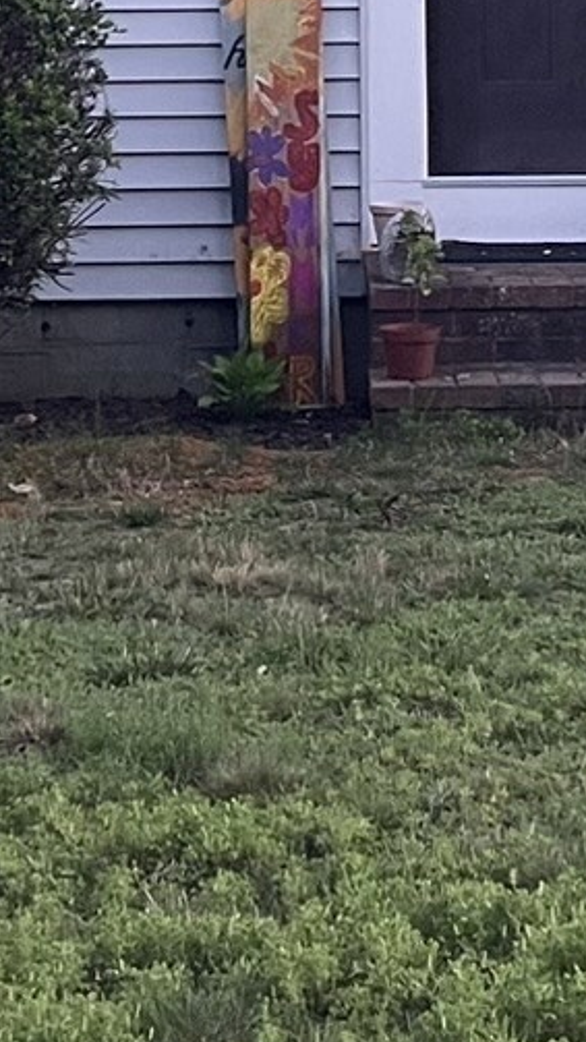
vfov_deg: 18.0
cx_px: 443
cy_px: -325
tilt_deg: +5.5
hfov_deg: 10.9
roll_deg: +0.4
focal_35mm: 111
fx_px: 3066
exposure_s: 1/60
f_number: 1.6
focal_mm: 5.1
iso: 320
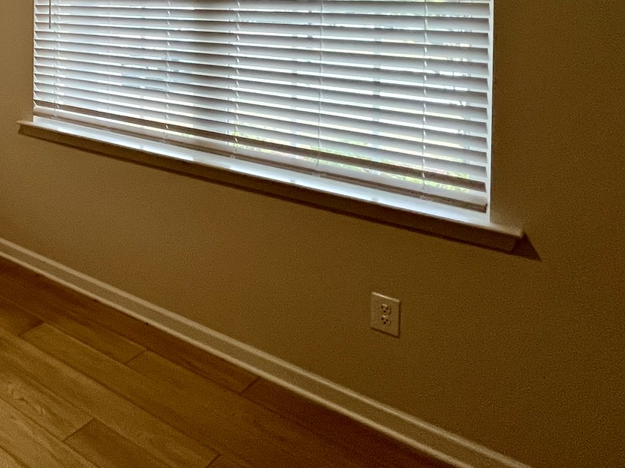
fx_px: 578
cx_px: -94
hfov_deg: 42.0
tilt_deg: -2.0
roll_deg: -0.3
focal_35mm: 32
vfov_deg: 39.3
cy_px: 5
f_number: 1.8
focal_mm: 1.57
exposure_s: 1/120
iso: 200
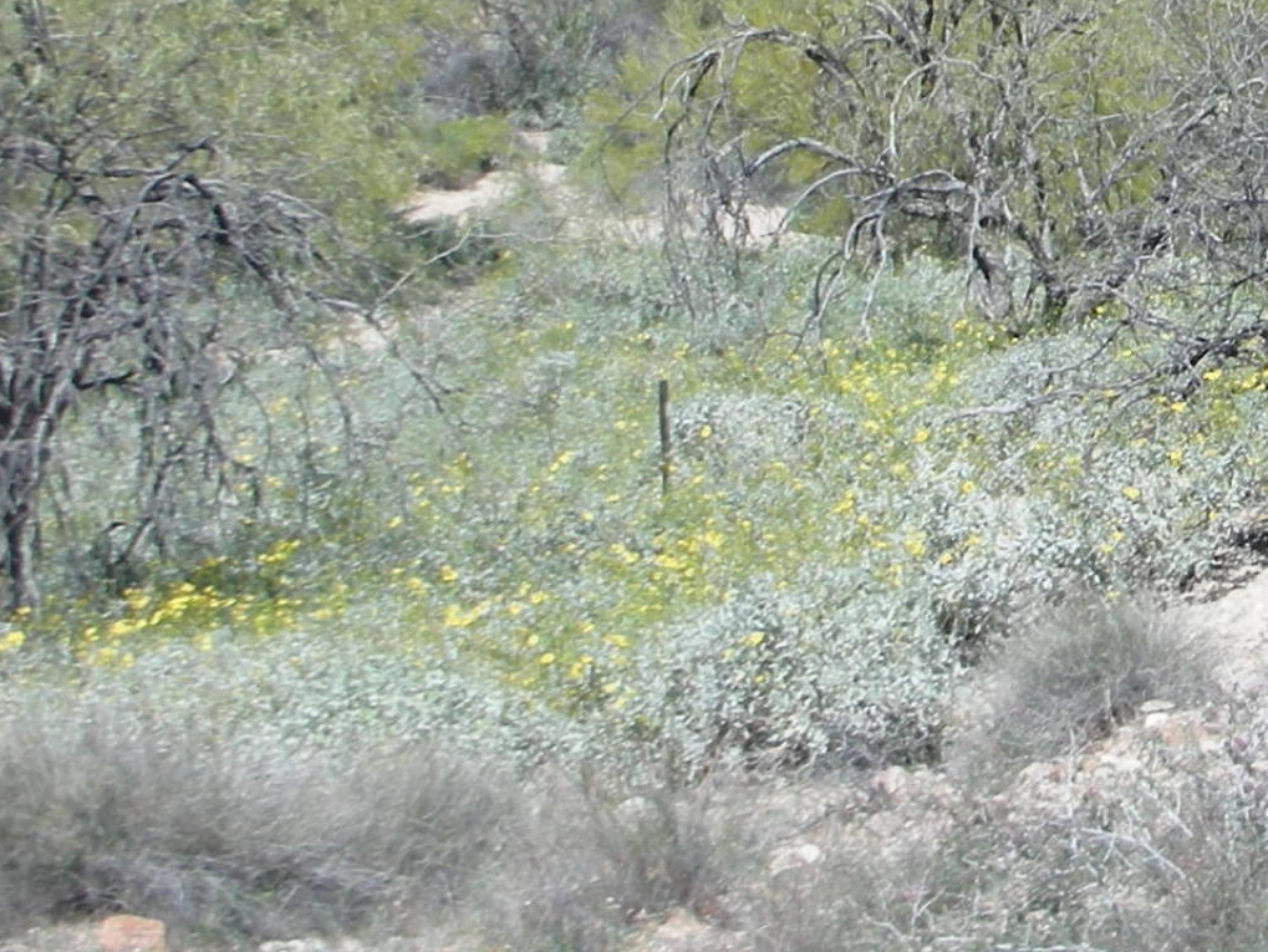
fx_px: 3774
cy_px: -26
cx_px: 1333
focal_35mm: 103
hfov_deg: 18.5
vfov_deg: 14.1
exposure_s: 1/80.7
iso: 50
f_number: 8.5
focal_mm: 5.8
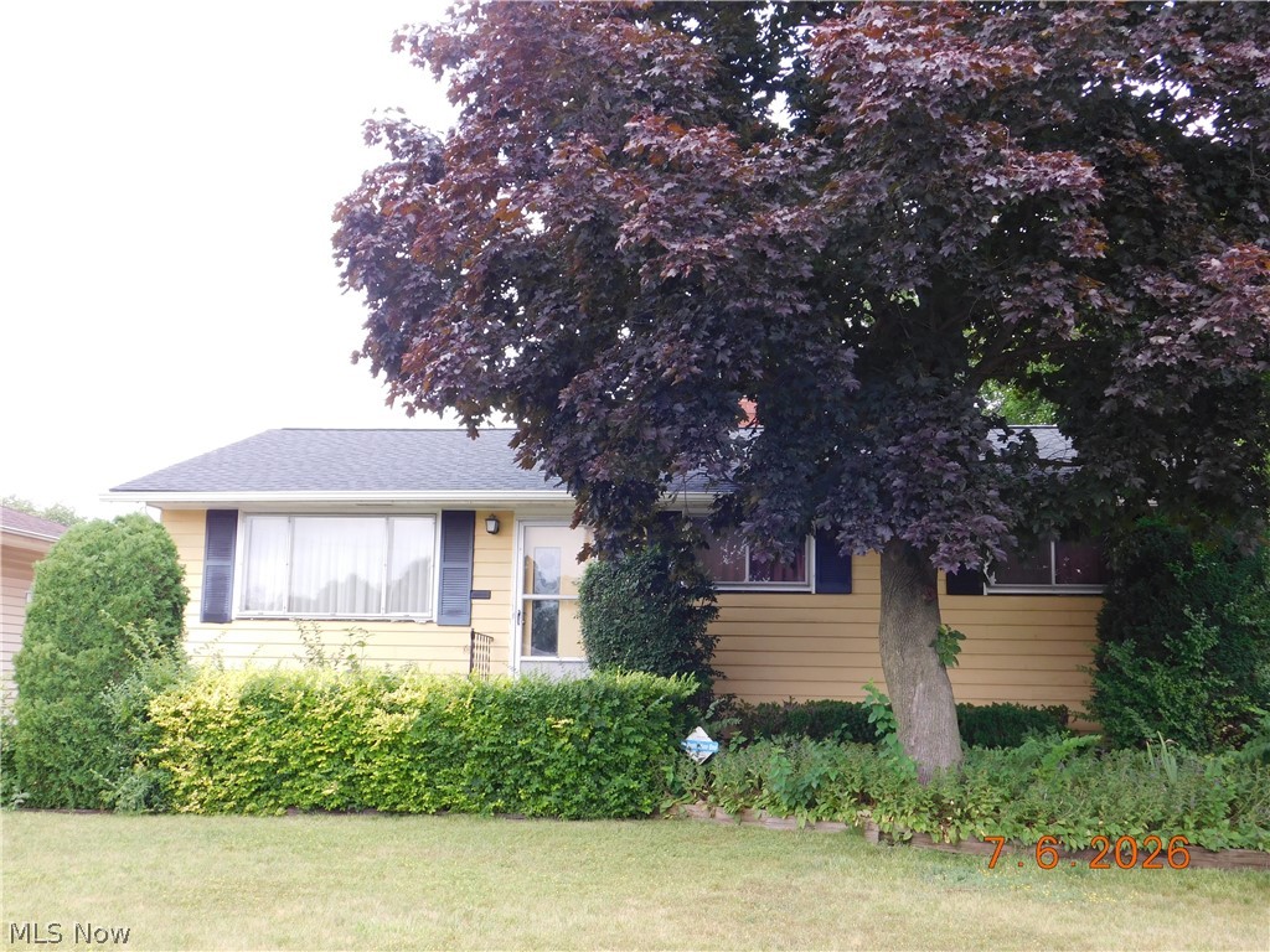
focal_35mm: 40
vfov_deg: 36.0
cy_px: 476
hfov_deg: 46.8
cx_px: 635
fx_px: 1468
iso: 125
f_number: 3.6
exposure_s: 1/200
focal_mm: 7.1
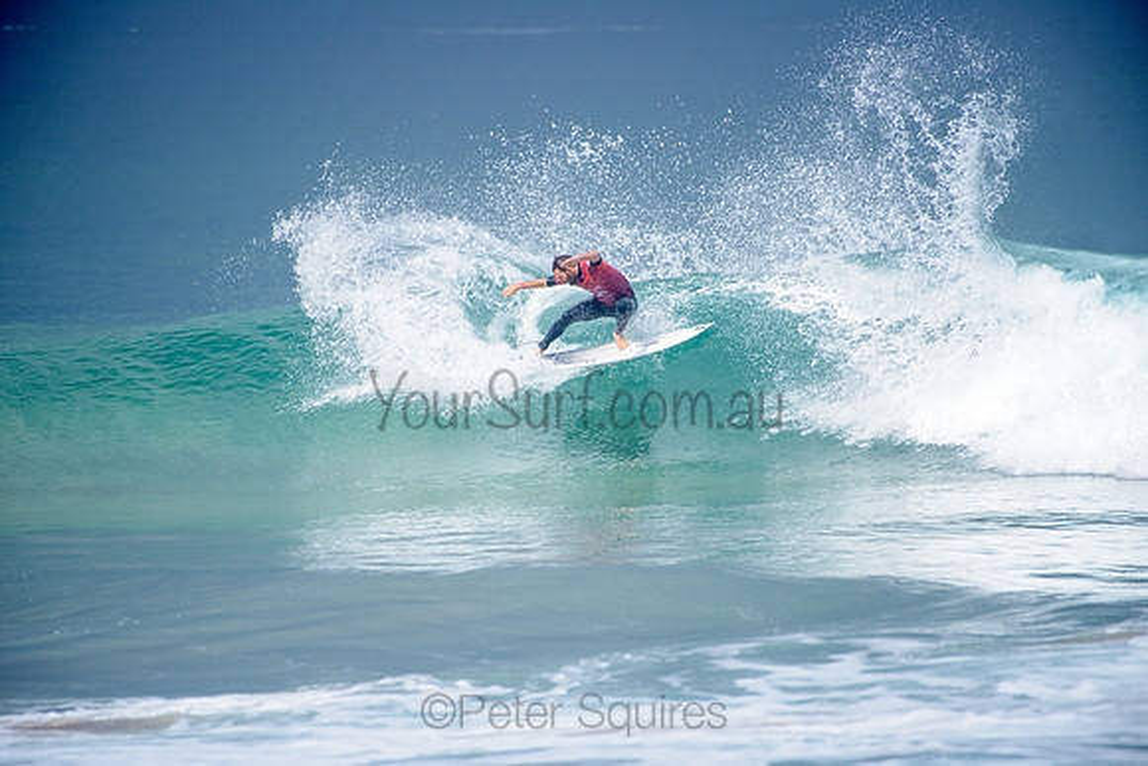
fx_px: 15947
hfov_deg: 4.1
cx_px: 574
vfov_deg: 2.8
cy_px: 383
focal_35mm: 500
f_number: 5.6
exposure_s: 1/2000
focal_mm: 500
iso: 200
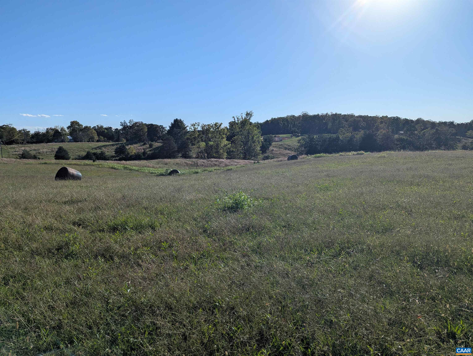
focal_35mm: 24
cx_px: 236
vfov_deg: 56.9
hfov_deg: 71.5
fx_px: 328
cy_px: 178
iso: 45
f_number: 1.85
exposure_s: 1/3333
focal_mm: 6.81
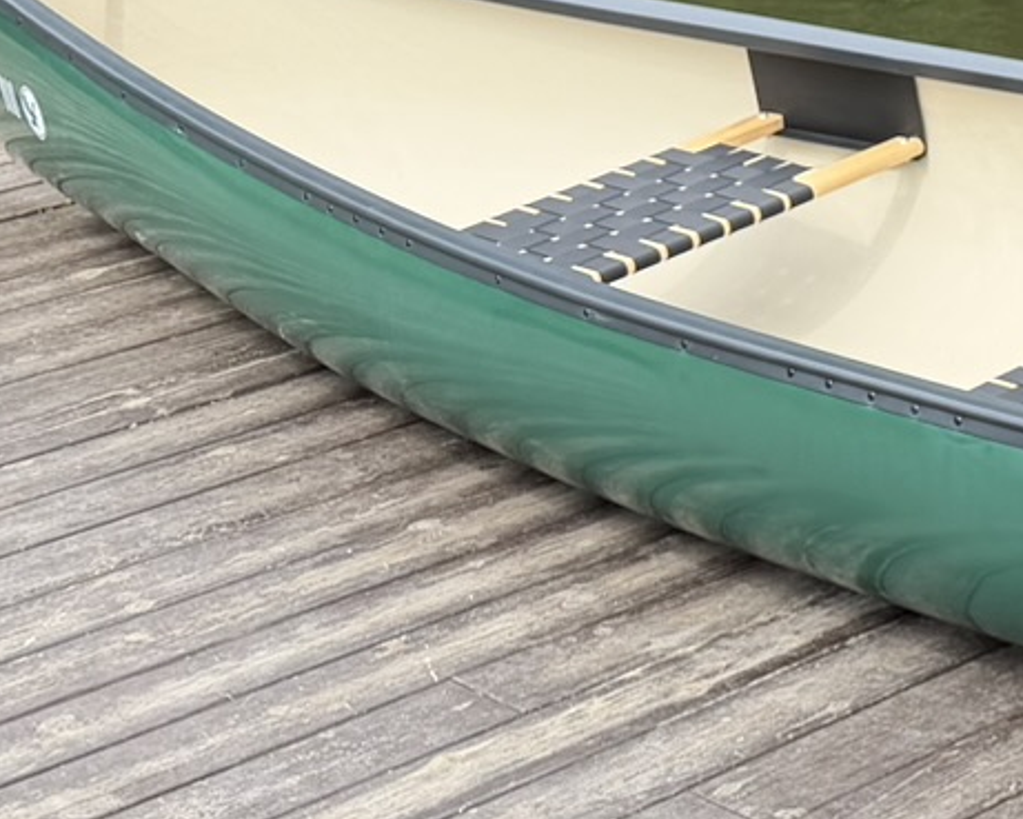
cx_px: 1684
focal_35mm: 104
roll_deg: -0.3
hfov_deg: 16.3
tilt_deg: -18.9
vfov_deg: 14.8
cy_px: 293
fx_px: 3149
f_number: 1.78
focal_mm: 6.76
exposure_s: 1/920
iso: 80
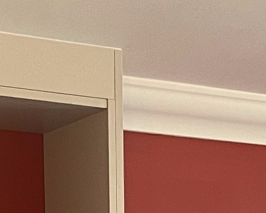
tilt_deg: -11.1
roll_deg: +0.7
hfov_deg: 11.5
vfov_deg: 7.8
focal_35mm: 168
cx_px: 156
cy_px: 668
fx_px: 1323
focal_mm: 5.1
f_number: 1.6
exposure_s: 1/50
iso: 160
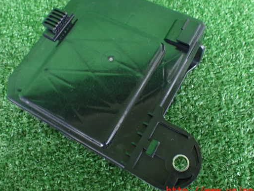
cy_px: 86
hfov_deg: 52.6
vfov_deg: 40.7
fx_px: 257
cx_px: 129
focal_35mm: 35
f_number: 2.3
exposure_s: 1/40
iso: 800
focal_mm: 5.4
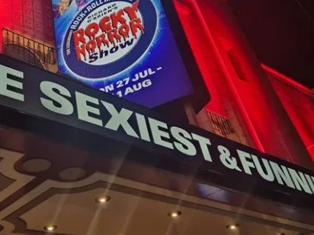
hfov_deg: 42.1
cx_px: 67
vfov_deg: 32.7
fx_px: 390
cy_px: 48
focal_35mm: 43
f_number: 1.8
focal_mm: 5.4
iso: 160
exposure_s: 1/100
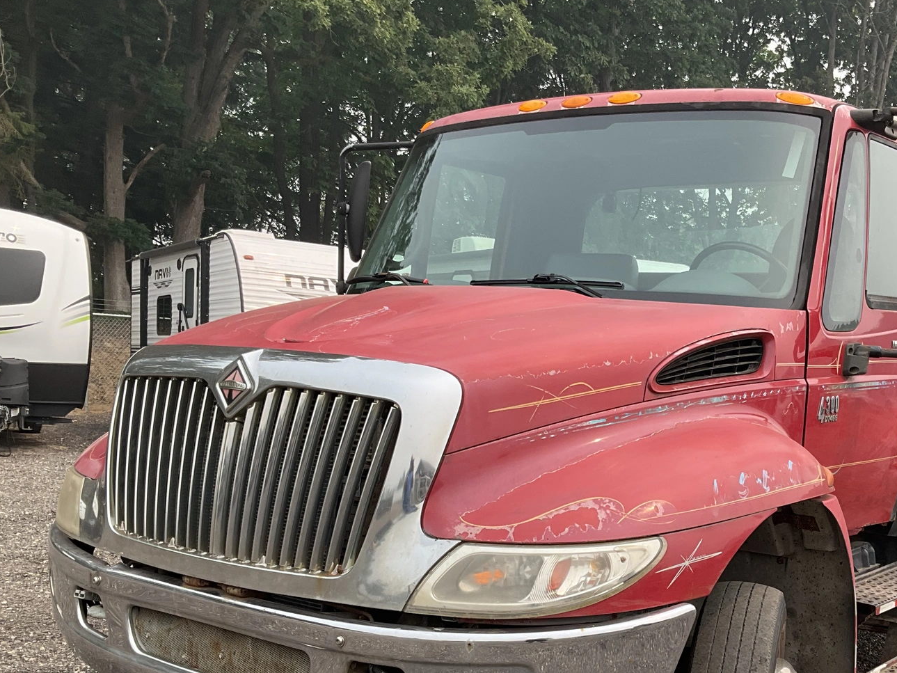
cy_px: 484
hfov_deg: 41.5
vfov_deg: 31.7
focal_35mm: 45
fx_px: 1166
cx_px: 598
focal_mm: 3
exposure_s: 1/869
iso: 25
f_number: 1.8
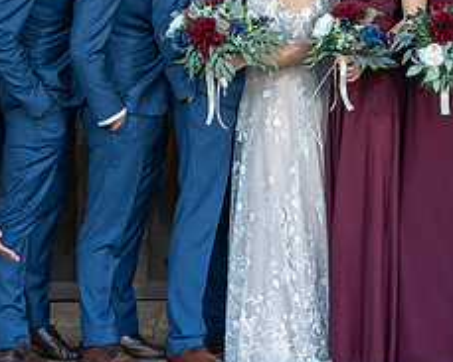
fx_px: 2345
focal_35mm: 175
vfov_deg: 8.8
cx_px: 270
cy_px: 34
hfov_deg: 11.0
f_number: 4
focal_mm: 70
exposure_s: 1/250
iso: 320
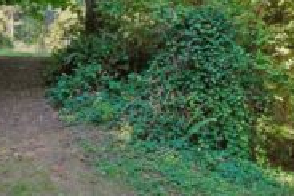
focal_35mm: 37
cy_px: 53
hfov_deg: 51.6
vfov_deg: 35.3
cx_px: 173
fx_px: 302
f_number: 8
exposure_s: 1/20
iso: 400
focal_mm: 17
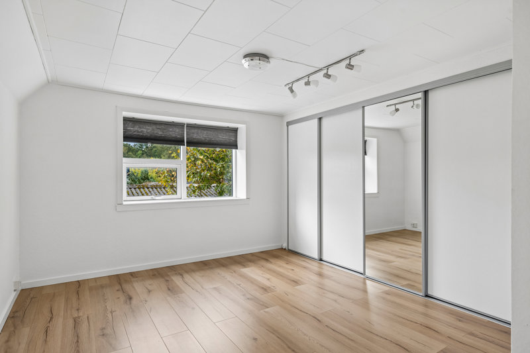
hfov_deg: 86.9
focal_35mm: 19
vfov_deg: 64.5
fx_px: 280
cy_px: 176
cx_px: 265
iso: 400
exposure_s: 1/40
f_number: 7.1
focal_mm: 19
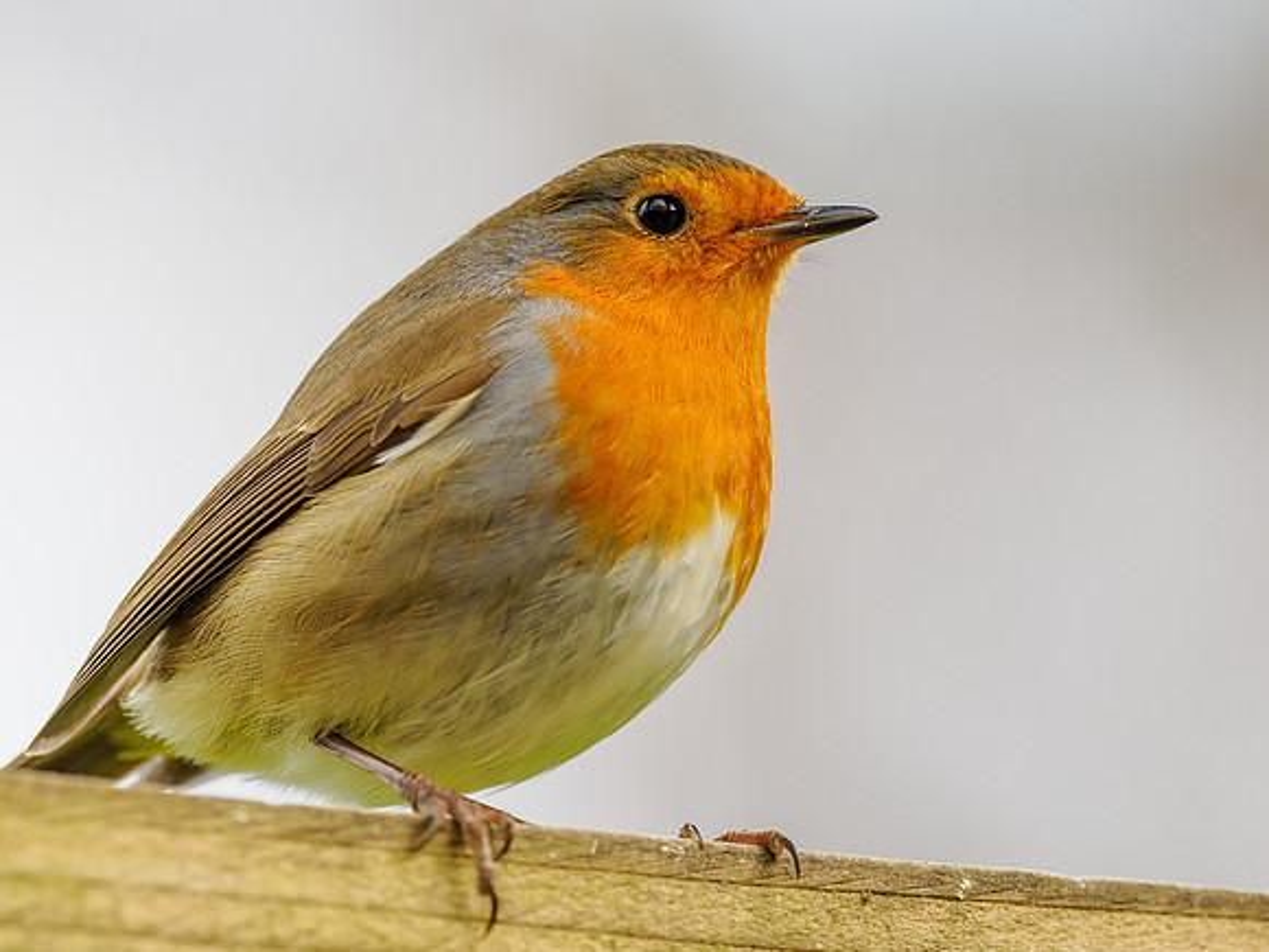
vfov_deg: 2.5
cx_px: 634
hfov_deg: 3.3
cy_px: 476
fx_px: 22032
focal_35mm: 601
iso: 1250
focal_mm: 300
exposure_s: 1/800
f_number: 4
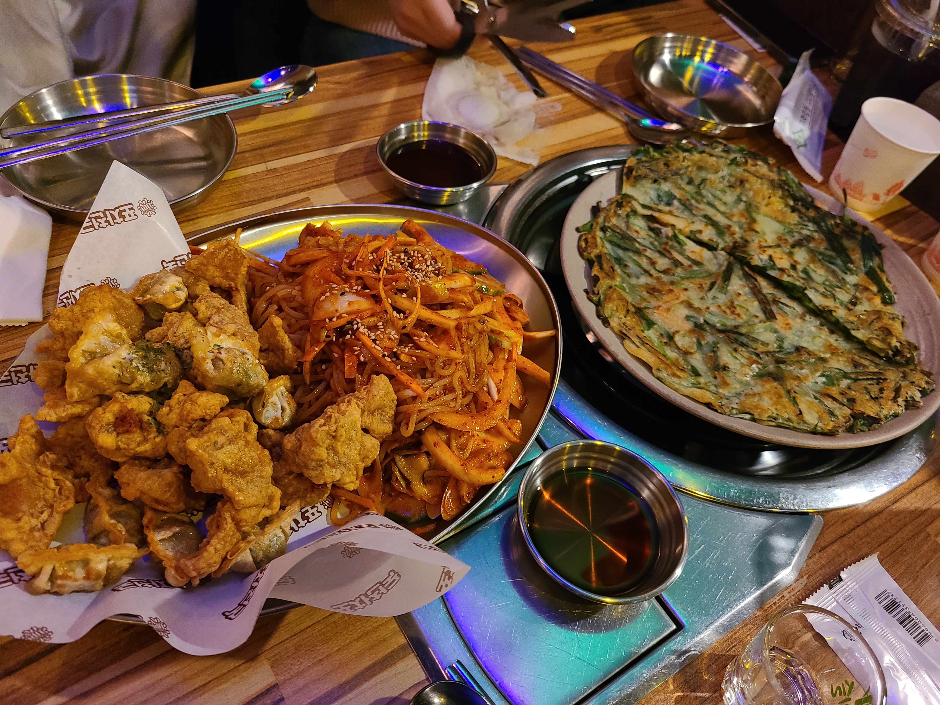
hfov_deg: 67.3
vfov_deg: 53.1
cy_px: 352
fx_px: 706
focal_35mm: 26
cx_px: 470
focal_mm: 5.4
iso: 640
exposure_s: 1/24
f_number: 1.8
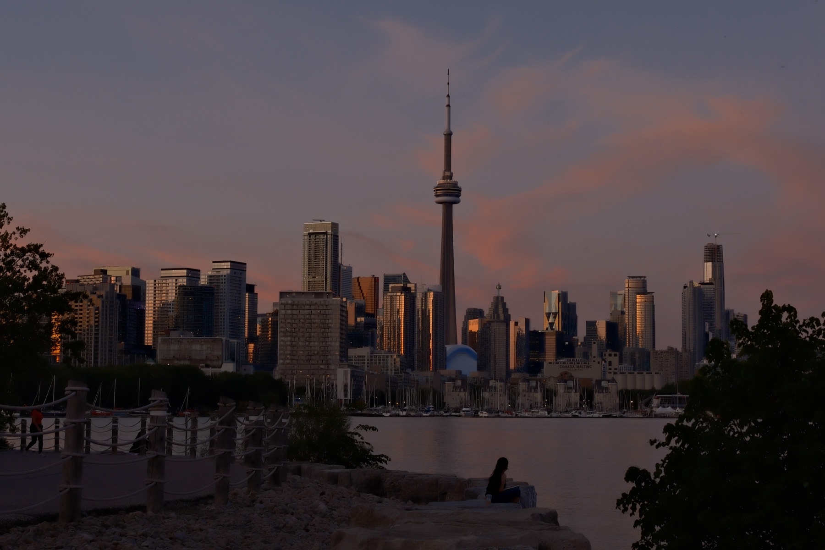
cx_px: 412
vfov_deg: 37.9
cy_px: 275
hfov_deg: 54.4
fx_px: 802
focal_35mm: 35
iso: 250
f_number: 5
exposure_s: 1/100
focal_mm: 23
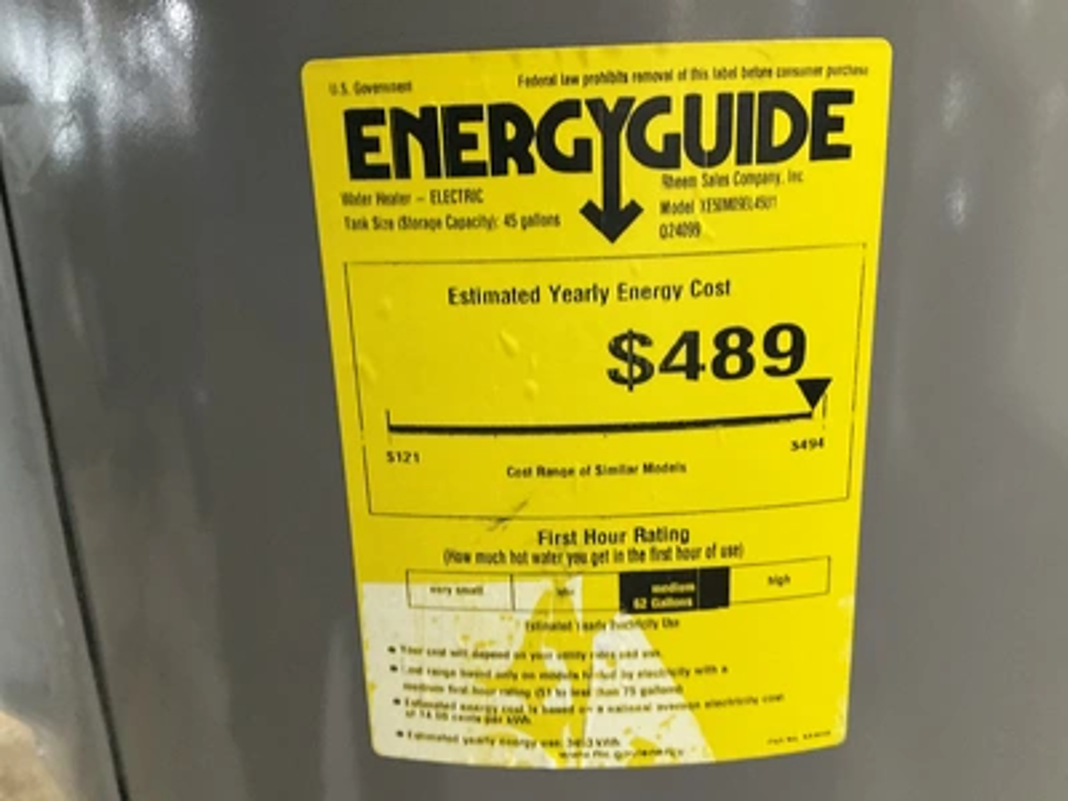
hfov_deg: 61.7
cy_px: 400
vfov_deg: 48.2
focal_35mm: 29
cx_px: 534
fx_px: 895
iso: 250
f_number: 1.8
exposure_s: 1/60
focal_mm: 3
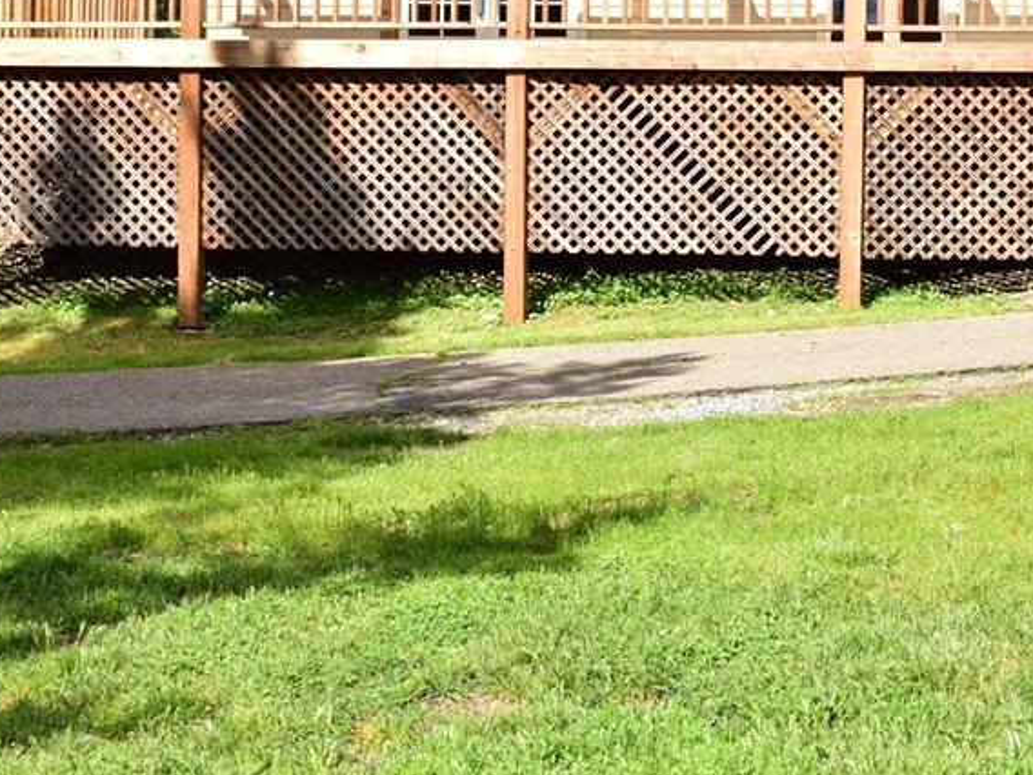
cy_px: 155
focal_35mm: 78
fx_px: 2328
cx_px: 787
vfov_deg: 18.7
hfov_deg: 24.7
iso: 100
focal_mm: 24
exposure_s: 1/200
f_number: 7.1
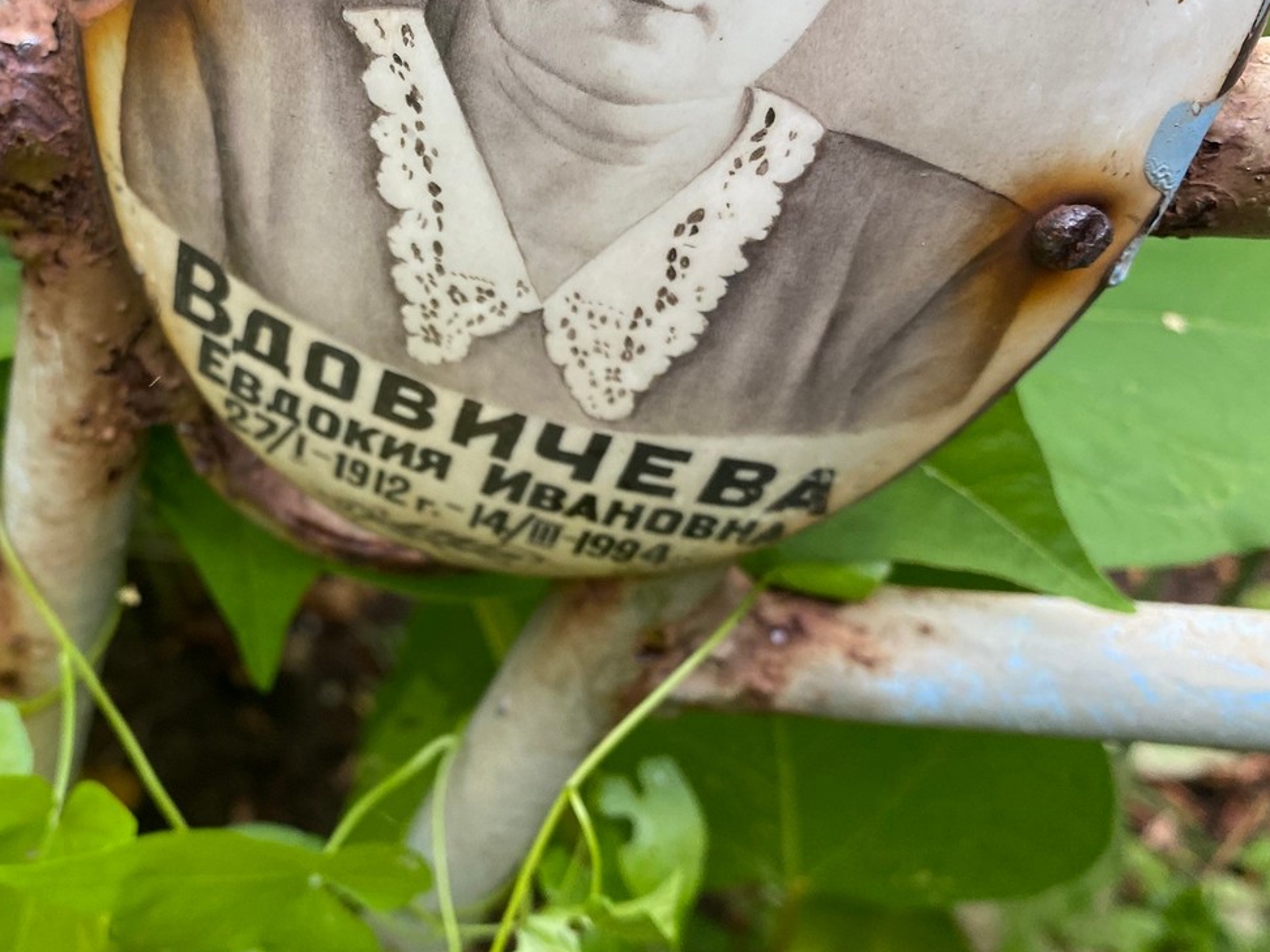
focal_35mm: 37
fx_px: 1358
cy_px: 456
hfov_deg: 48.9
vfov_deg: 38.7
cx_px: 377
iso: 100
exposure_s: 1/121
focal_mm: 4.25
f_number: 1.8
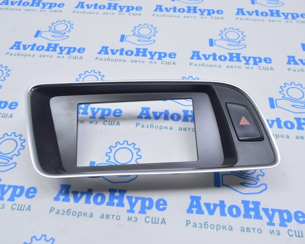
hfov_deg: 57.1
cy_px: 123
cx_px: 141
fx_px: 280
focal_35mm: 31
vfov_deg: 47.1
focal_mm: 18
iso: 400
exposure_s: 1/20
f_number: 5.6
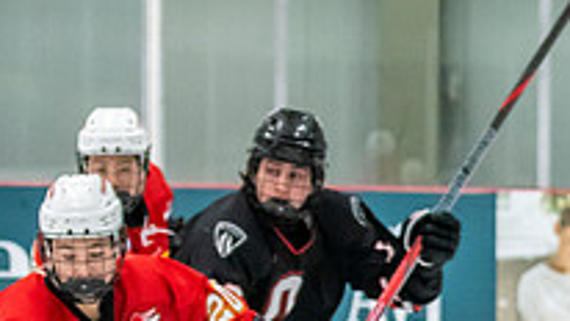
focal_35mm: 371
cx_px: 990
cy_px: 470
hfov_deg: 5.7
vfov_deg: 3.3
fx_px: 5609
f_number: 3.2
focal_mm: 82
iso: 2000
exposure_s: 1/640
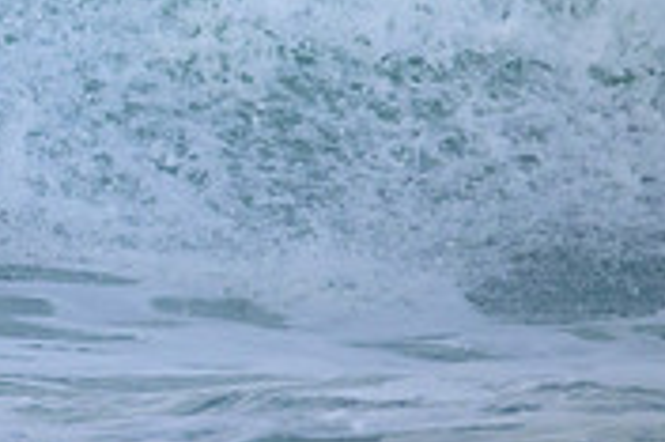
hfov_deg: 0.8
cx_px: -344
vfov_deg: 0.5
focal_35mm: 2635
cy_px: -191
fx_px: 48628
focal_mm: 800
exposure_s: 1/1600
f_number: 11
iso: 2500
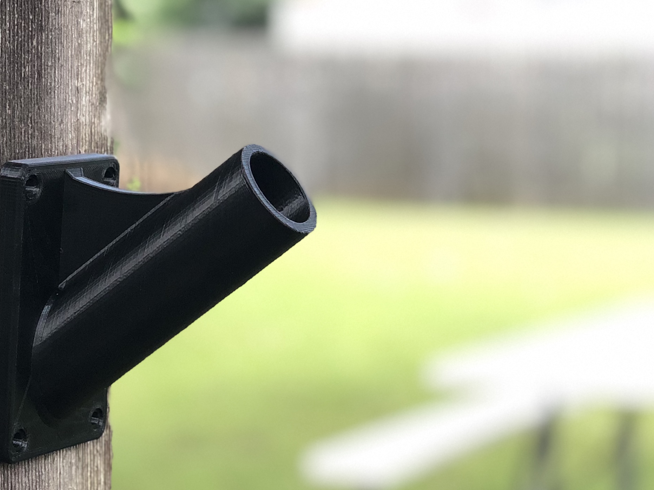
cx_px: 165
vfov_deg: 18.9
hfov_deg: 24.7
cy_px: 285
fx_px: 1474
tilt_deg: -6.6
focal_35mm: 78
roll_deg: +0.7
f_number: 2.4
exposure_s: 1/60
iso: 80
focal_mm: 6
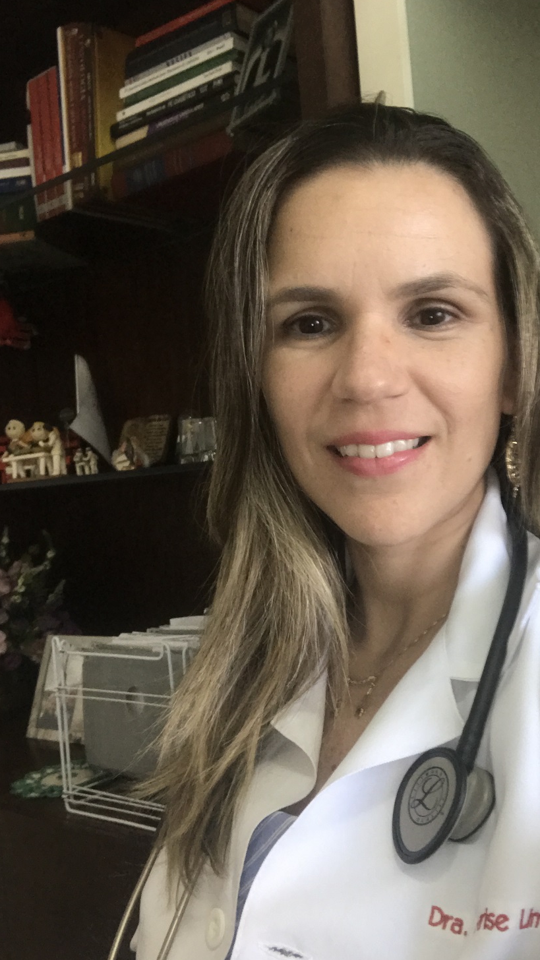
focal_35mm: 37
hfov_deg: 31.7
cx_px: 364
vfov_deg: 54.0
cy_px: 490
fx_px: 942
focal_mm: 2.87
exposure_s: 1/30
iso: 64
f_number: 2.2
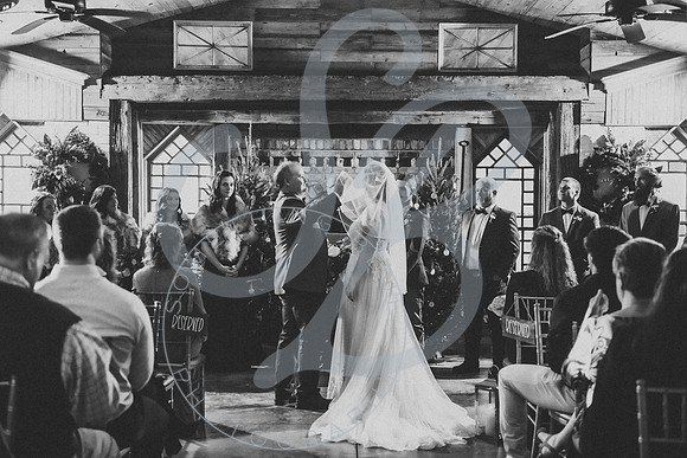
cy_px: 229
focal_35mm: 57
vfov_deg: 23.9
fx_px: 1081
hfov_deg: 35.3
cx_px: 344
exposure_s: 1/160
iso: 500
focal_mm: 55
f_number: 2.8
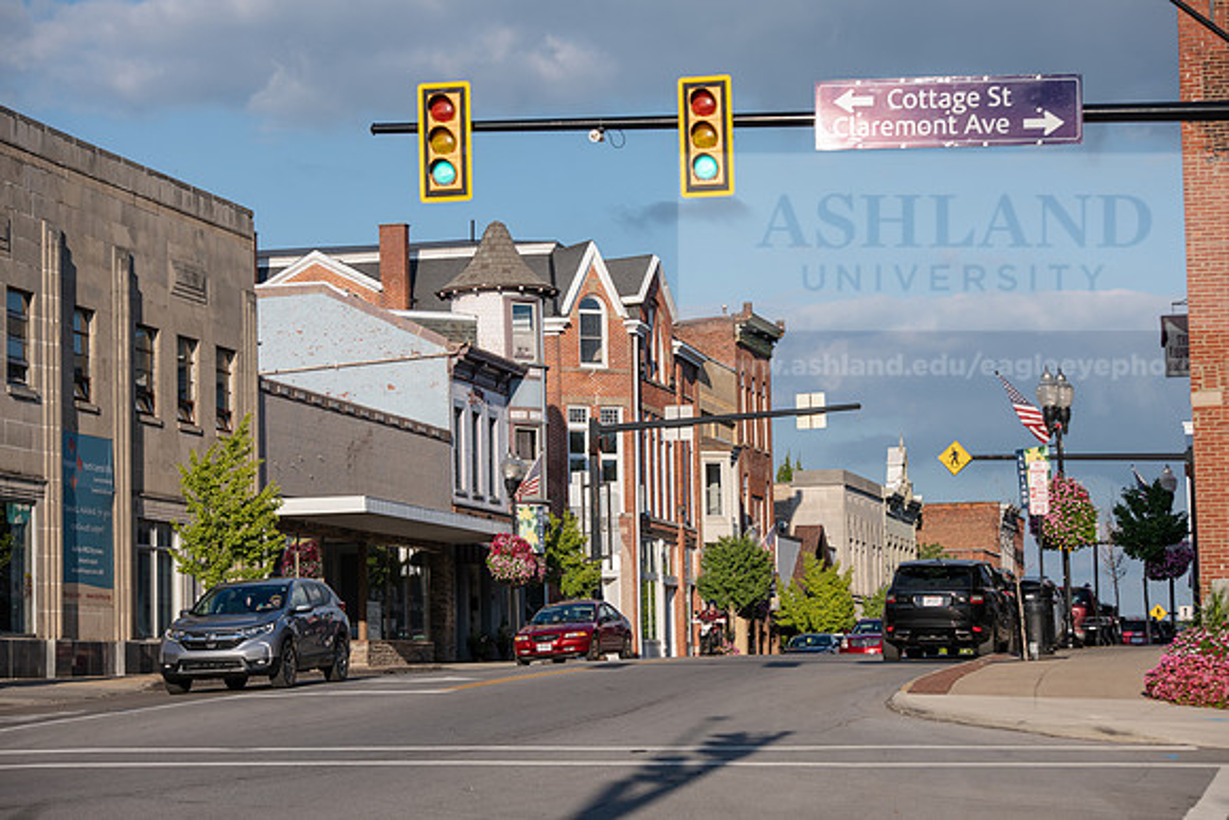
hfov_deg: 20.4
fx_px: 3415
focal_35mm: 100
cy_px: 410
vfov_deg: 13.7
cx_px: 614
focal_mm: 100
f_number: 5
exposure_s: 1/640
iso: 80
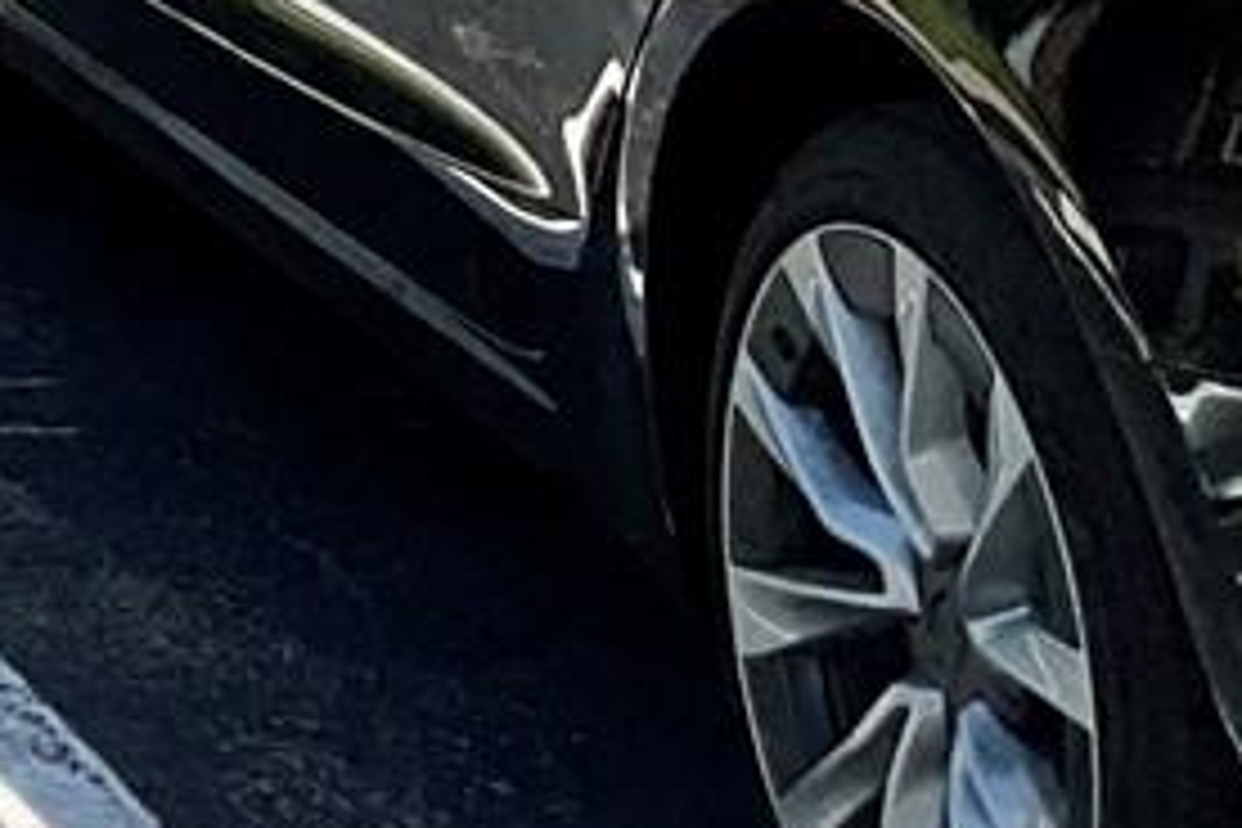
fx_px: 6037
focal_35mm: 175
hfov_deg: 9.8
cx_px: -2056
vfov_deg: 7.2
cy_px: -1444
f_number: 1.8
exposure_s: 1/1168
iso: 16
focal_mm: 3
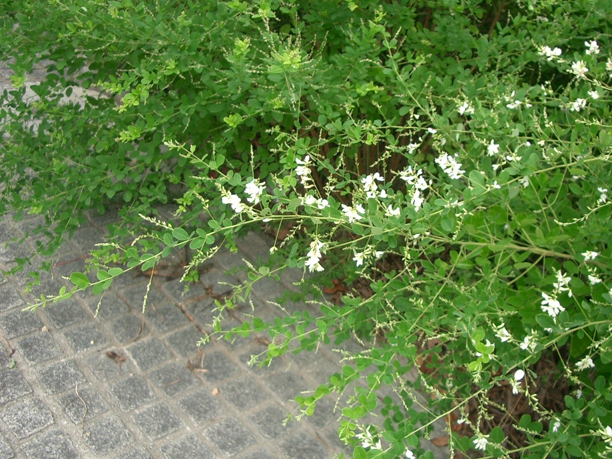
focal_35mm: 39
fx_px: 689
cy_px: 207
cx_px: 333
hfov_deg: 47.8
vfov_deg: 36.8
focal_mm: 5.8
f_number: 2.6
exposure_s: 1/400
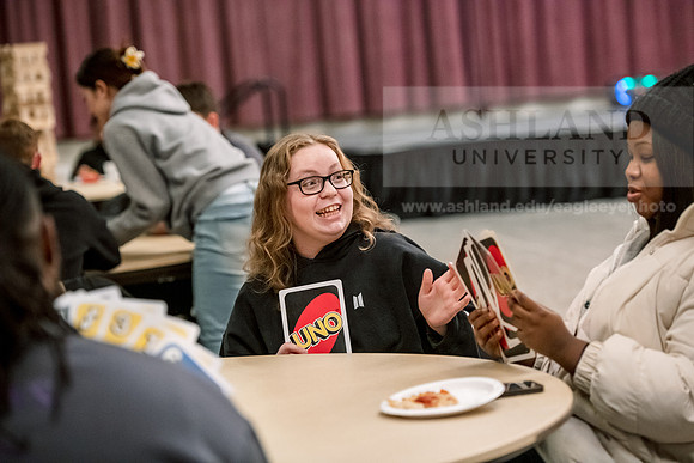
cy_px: 232
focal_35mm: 110
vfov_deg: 12.5
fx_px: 2121
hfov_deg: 18.6
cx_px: 347
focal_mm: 110
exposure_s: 1/200
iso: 5000
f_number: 3.2
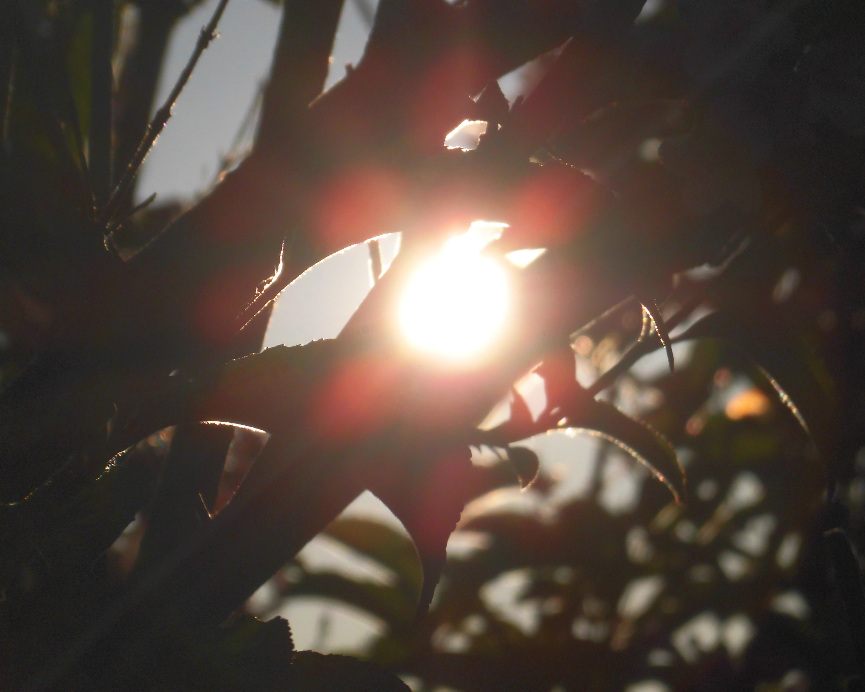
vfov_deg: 5.1
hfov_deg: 6.4
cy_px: 345
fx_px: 7706
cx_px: 435
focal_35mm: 301
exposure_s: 1/800
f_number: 16.3
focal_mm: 51.6
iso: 100
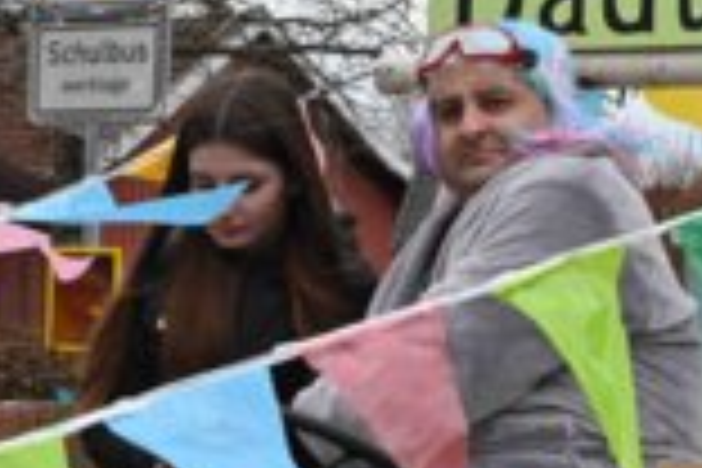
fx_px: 3042
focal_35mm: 156
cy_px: 414
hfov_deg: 13.1
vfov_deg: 8.8
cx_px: 572
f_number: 10
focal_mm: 61
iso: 2500
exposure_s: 1/1600
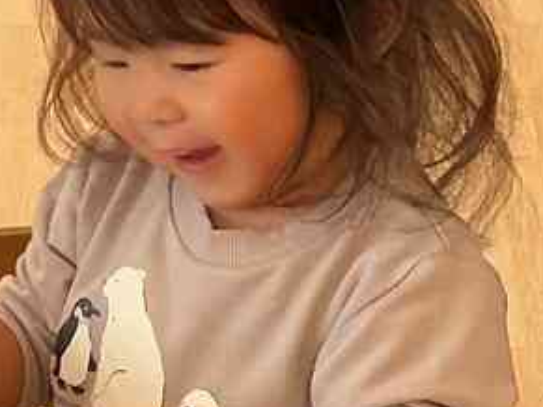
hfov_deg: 12.2
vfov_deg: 9.2
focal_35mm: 161
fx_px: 2524
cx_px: 59
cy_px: 217
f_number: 1.8
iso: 20
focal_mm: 3
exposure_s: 1/120
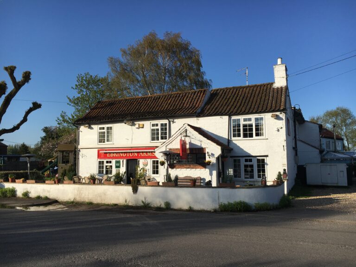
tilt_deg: +5.0
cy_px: 134
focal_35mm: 29
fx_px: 298
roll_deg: -0.5
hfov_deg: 61.7
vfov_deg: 48.2
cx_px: 178
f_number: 2.2
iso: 25
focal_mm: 4.15
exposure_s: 1/2404
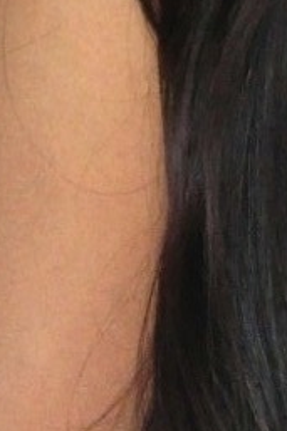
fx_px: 9268
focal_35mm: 774
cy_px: -361
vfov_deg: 2.7
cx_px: 822
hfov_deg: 1.8
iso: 3200
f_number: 6.3
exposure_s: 1/125
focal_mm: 80
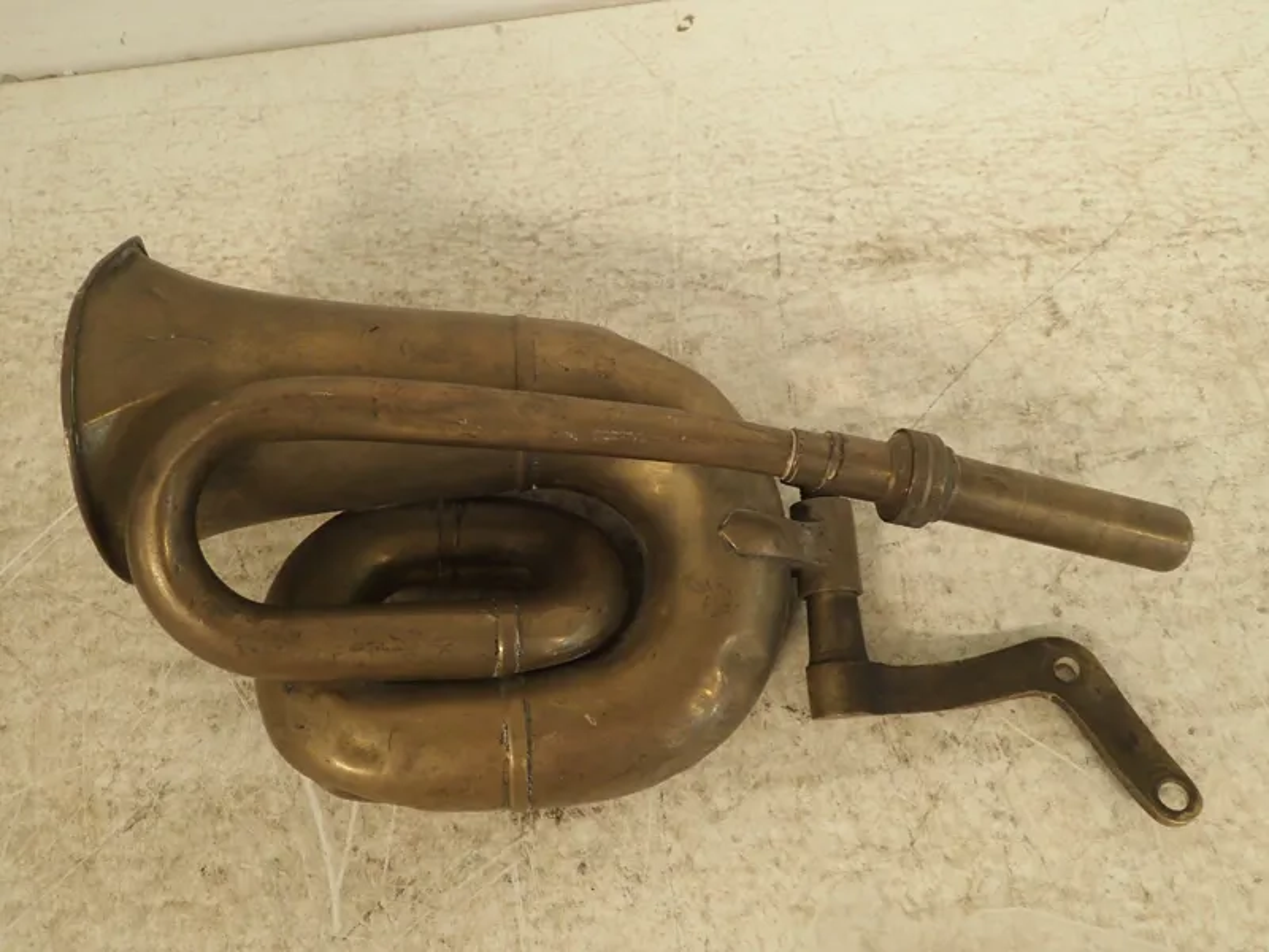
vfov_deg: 46.8
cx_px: 634
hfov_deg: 60.0
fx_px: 1100
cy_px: 476
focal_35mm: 30
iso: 320
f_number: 2.3
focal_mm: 5.5
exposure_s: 1/30
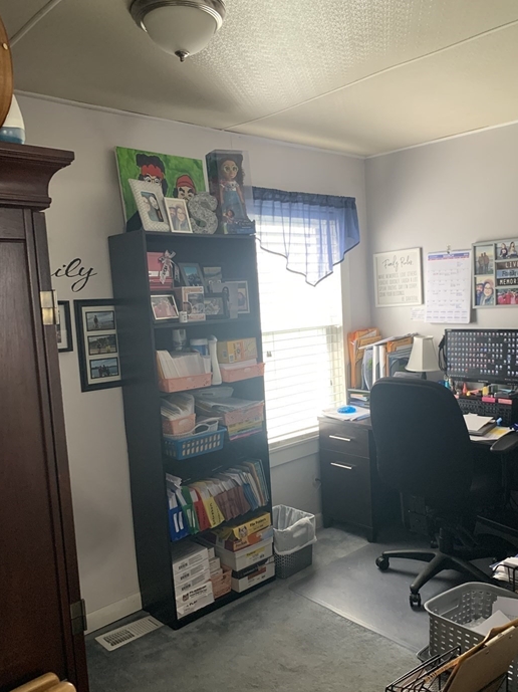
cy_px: 370
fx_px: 579
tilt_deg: -6.6
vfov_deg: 61.6
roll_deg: +3.1
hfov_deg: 48.1
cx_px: 285
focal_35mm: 29
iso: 125
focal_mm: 4.25
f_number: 1.8
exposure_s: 1/60
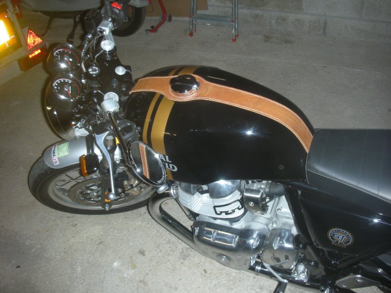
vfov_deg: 40.7
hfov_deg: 52.6
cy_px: 146
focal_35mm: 35
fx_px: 395
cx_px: 196
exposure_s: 1/60
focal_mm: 5.8
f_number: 2.8
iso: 128
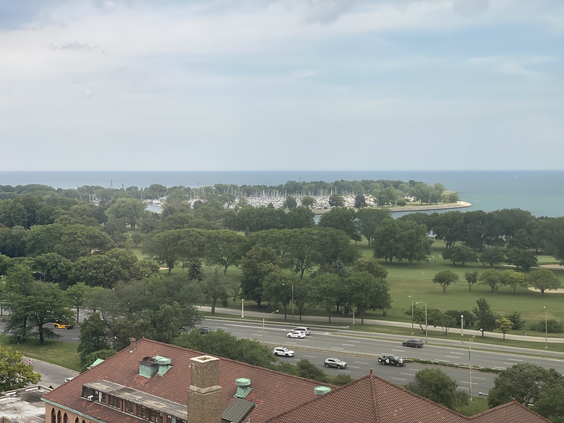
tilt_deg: -3.0
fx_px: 847
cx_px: 282
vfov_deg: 28.0
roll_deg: -0.2
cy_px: 212
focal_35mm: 52
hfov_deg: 36.8
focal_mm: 6
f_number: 2
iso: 20
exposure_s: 1/826
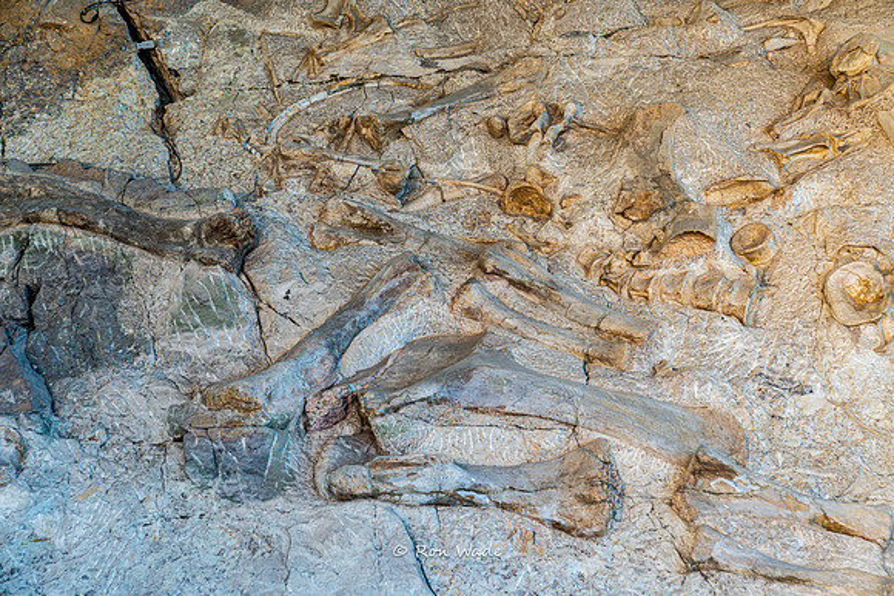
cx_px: 447
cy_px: 298
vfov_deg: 19.5
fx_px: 1739
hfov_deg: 28.8
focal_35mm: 70
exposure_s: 1/160
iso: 800
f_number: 4
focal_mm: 70
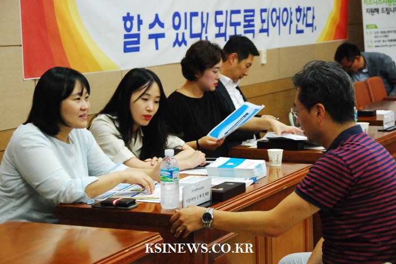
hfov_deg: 22.6
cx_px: 198
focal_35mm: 90
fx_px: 989
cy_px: 132
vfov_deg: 15.2
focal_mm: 60
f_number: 6.3
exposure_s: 1/80
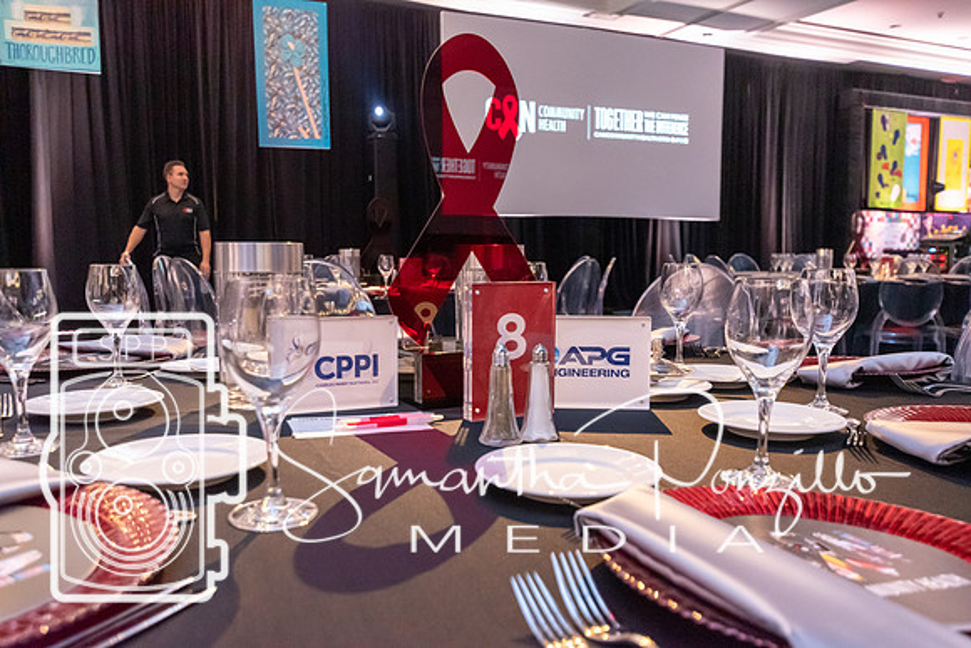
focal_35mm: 30
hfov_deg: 61.9
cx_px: 486
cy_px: 324
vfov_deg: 43.6
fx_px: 809
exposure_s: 1/60
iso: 4000
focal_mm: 20
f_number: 3.5
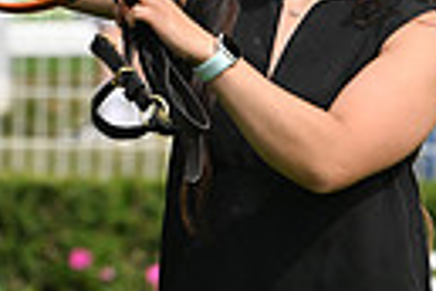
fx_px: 10899
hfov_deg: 2.3
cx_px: -128
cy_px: -343
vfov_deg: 1.5
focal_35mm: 900
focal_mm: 200
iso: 400
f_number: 5.6
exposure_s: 1/1600
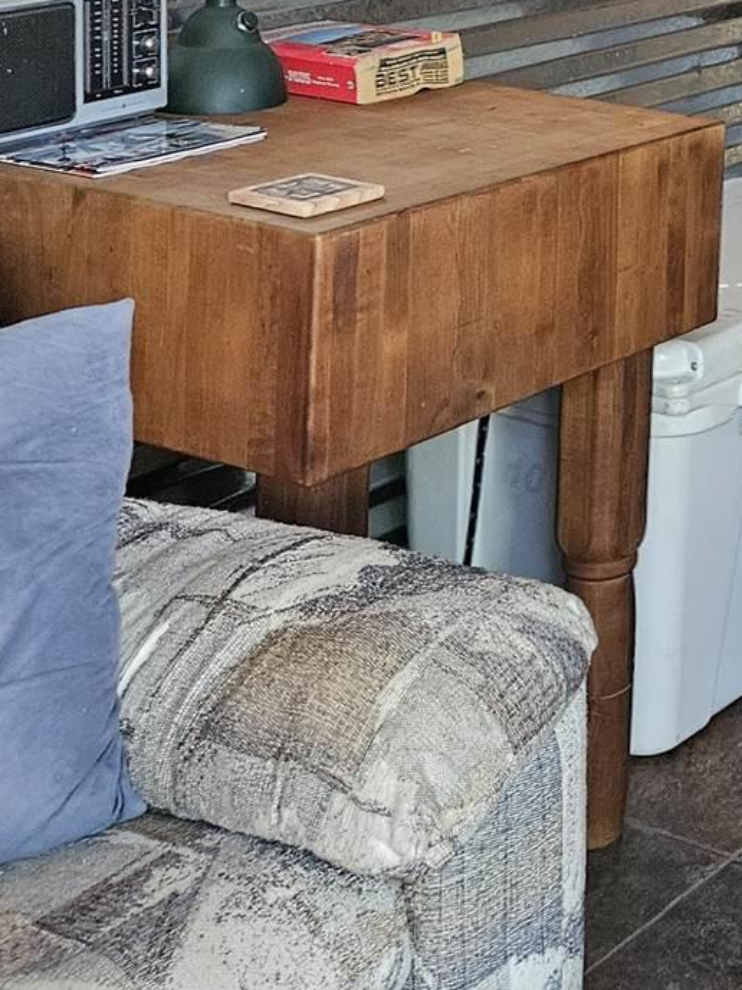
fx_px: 2201
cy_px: -219
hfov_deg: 17.2
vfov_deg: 23.1
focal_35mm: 77
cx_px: 1120
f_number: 1.8
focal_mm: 5.4
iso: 500
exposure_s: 1/120
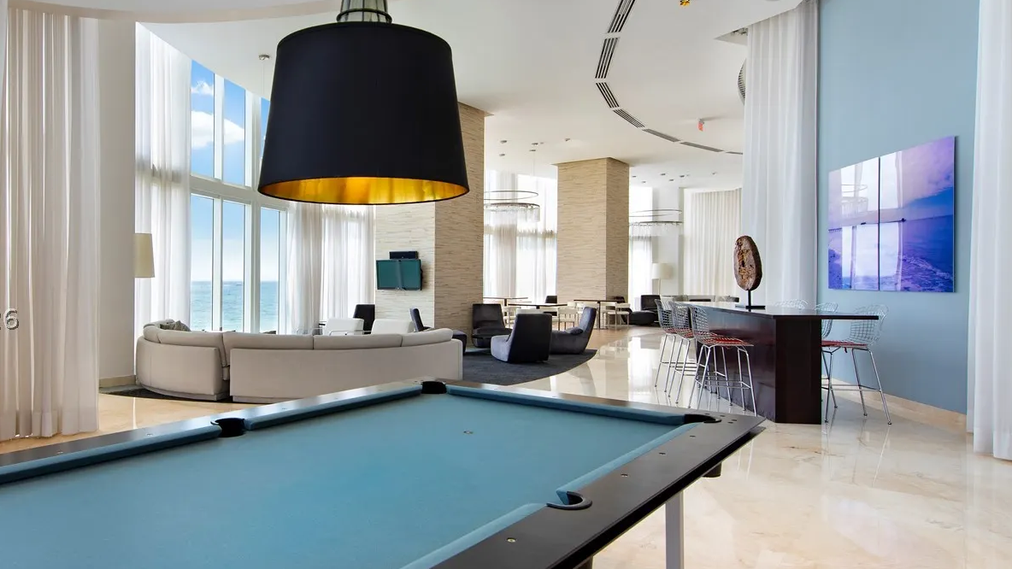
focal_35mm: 21
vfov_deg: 53.5
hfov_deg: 81.5
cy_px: 317
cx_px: 353
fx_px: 564
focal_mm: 14
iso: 100
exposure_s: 1/40
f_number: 10
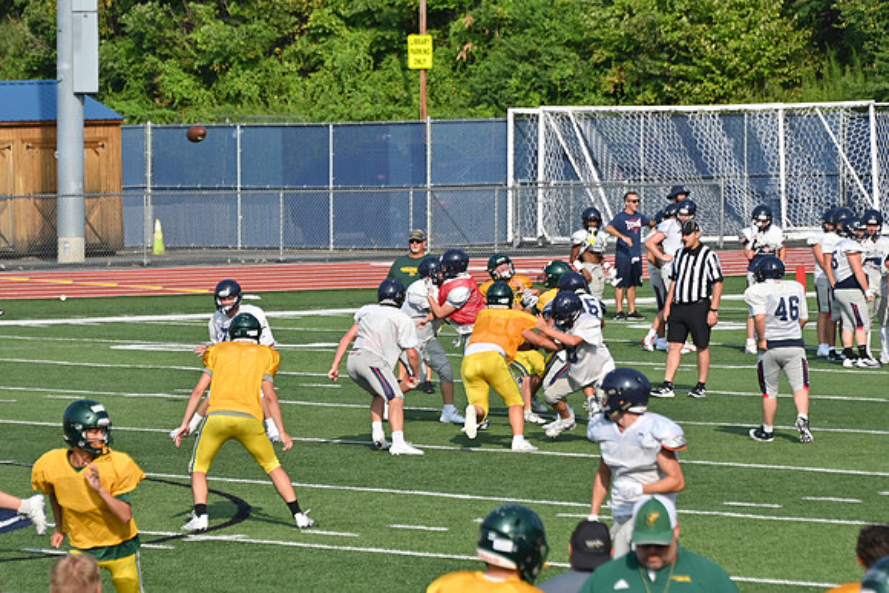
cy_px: 296
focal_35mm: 270
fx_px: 6669
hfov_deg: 7.6
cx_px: 444
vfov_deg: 5.1
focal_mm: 180
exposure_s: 1/800
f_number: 5.6
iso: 100
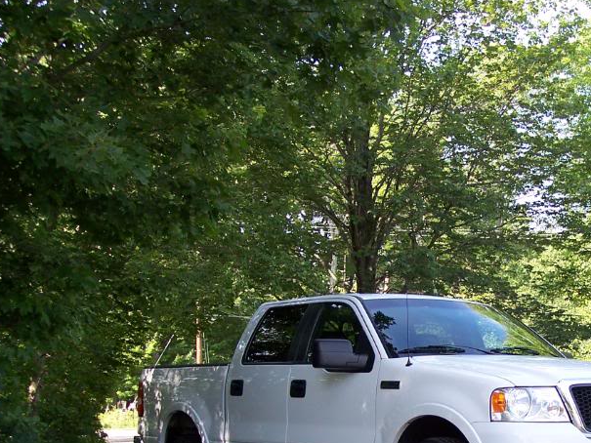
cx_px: 471
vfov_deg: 22.1
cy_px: 324
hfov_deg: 28.8
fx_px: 1127
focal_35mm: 66
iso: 100
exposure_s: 1/125
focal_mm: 8
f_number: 3.4
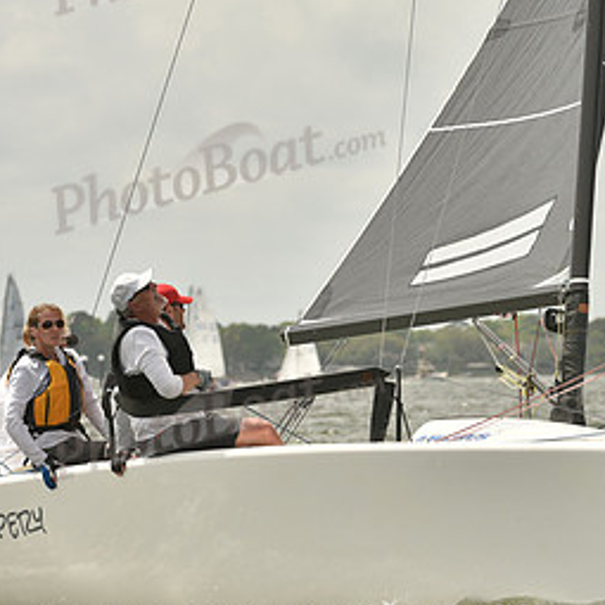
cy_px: 262
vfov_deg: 4.3
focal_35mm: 406
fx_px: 8028
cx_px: 510
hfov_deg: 4.3
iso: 320
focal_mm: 210
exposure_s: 1/1250
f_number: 7.1
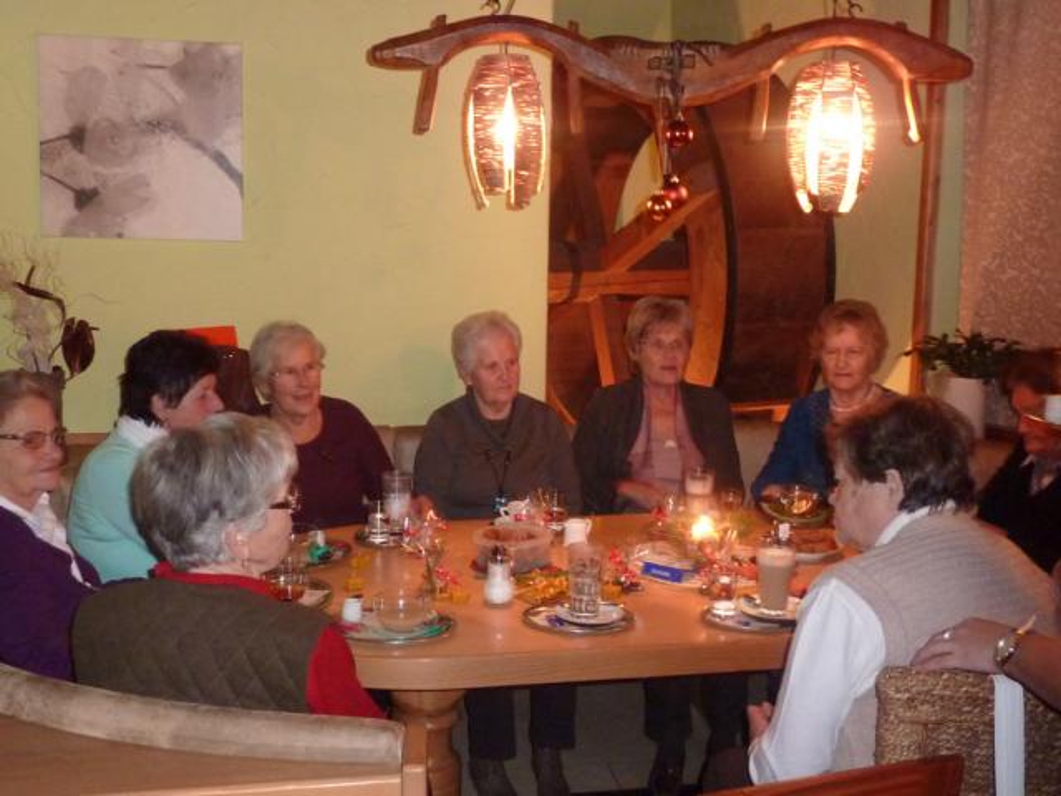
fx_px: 1165
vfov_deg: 37.7
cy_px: 398
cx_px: 530
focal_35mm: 38
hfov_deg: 49.0
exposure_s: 1/8
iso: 400
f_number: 3.3
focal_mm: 4.4
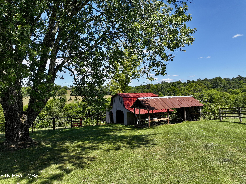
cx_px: 123
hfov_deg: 71.6
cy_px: 92
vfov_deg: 56.8
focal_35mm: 24
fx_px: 170
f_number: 2.8
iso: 100
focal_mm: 12.29
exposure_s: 1/1250
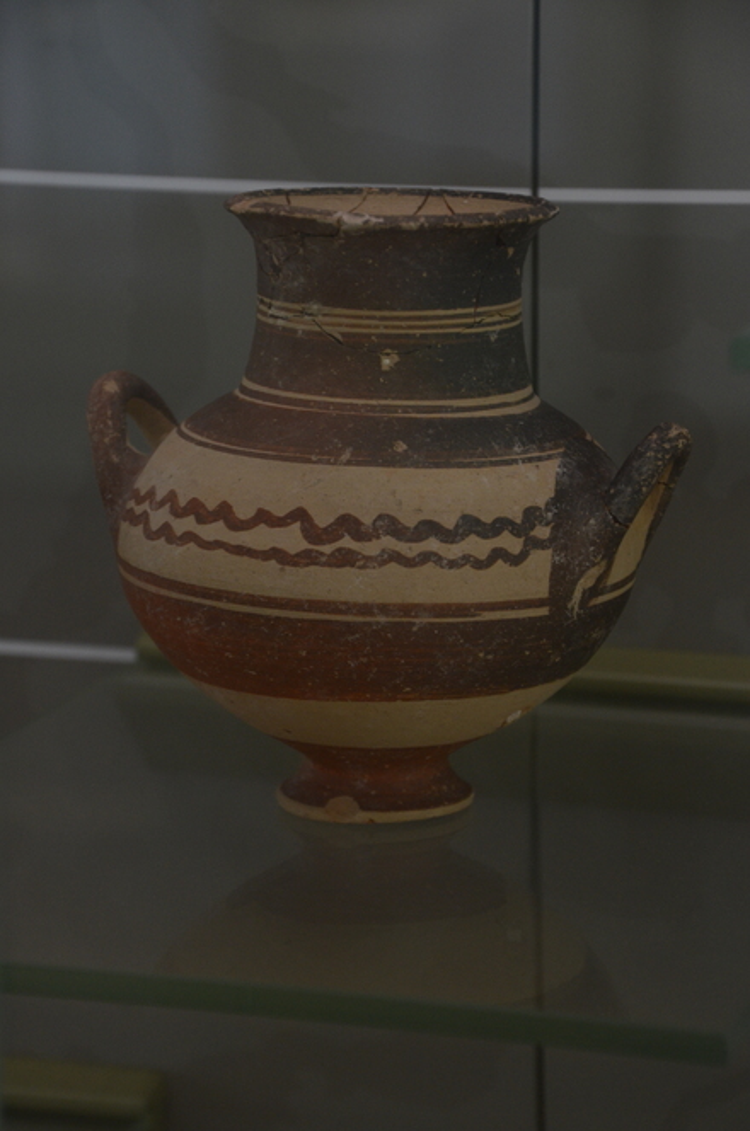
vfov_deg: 17.5
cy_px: 566
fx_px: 3671
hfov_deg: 11.7
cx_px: 375
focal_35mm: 117
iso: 1000
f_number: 5.3
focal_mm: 78
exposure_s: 1/30
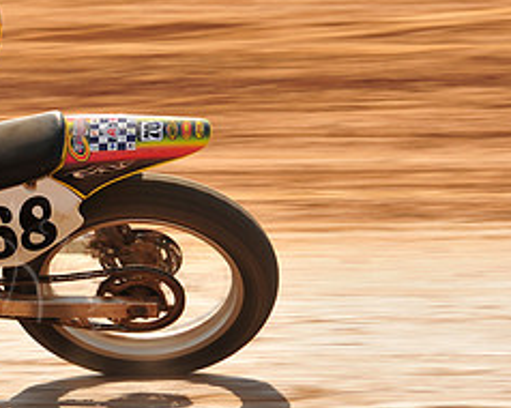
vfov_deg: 3.4
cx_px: -28
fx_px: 6906
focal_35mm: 457
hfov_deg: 4.2
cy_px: 127
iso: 200
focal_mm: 200
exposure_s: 1/400
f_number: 9
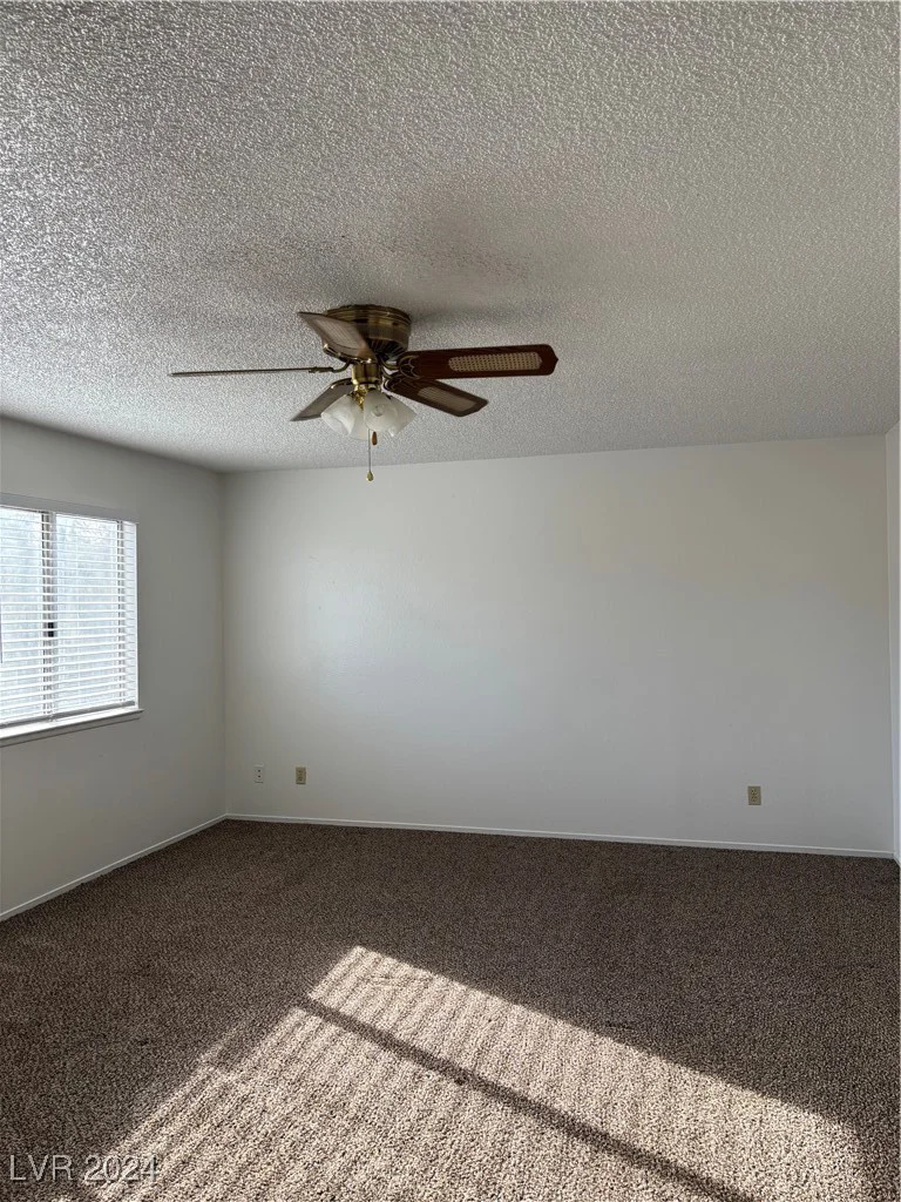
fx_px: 902
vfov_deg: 67.3
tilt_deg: -0.8
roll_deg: +0.4
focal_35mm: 26
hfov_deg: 53.1
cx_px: 450
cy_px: 601
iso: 50
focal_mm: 5.96
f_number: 1.6
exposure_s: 1/416
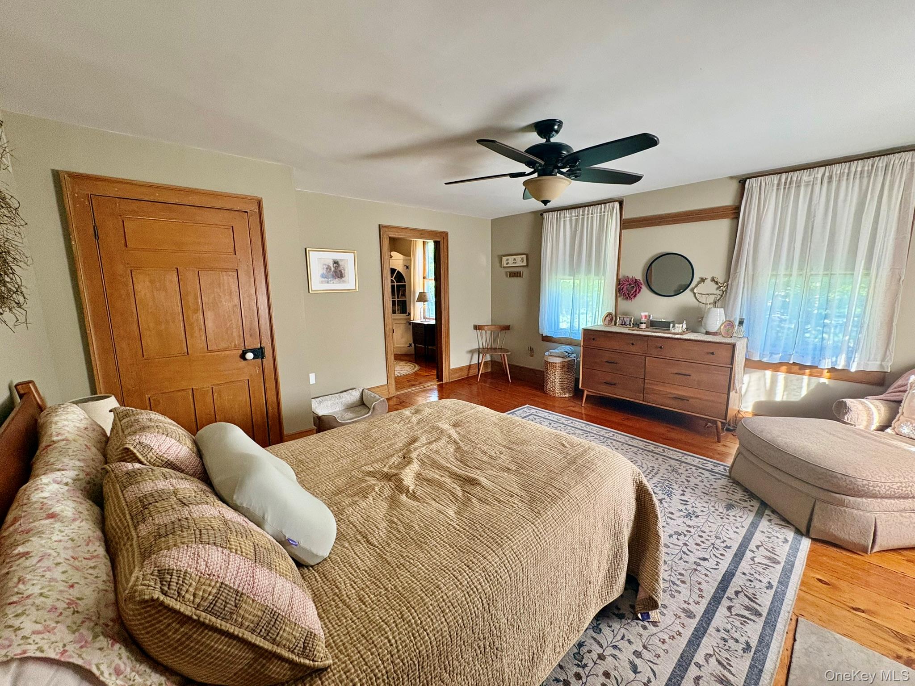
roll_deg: +0.9
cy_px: 343
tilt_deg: -9.0
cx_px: 458
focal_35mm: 14
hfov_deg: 102.1
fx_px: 370
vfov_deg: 85.7
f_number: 2.2
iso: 320
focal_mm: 2.22
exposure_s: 1/60
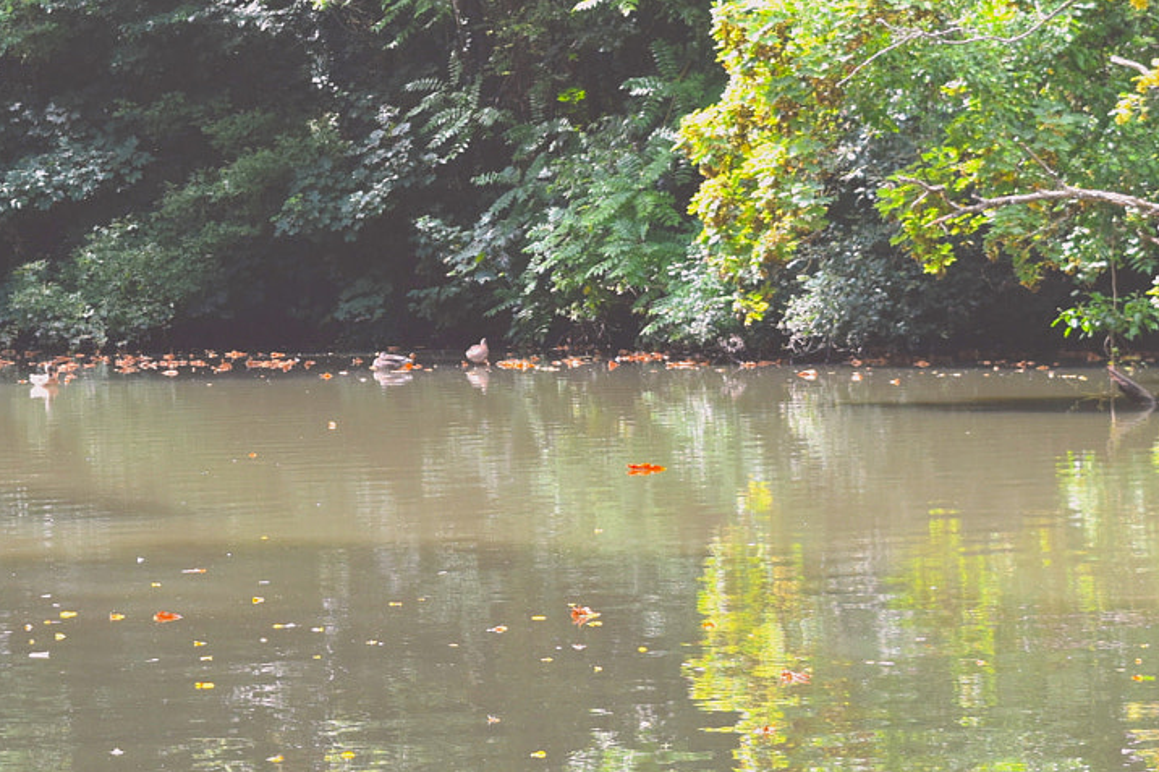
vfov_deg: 10.2
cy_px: 227
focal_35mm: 134
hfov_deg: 15.2
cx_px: 253
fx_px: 4313
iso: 400
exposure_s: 1/200
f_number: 7.1
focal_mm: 40
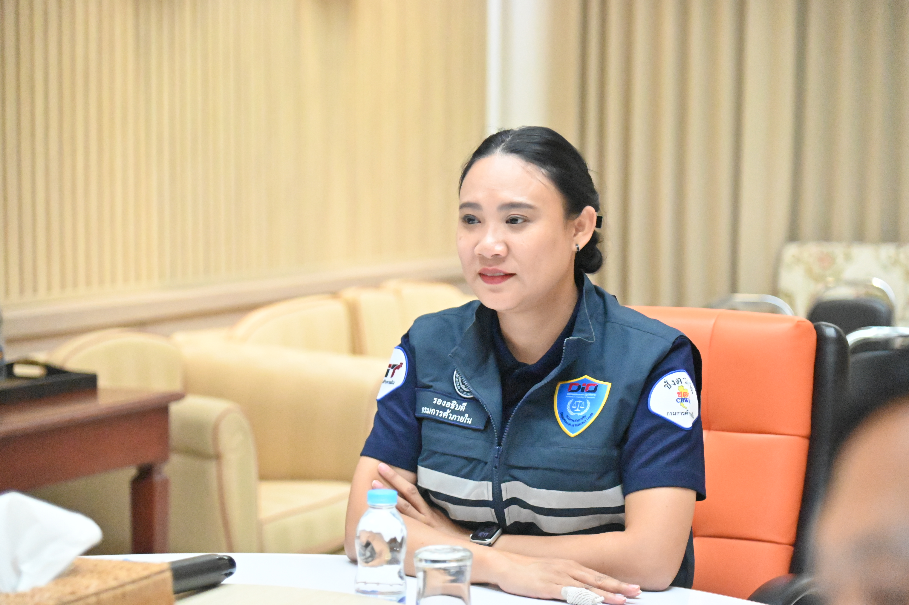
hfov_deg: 21.5
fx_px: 2397
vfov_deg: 14.4
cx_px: 454
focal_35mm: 95
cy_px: 302
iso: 28800
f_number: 4
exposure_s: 1/1250
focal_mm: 95
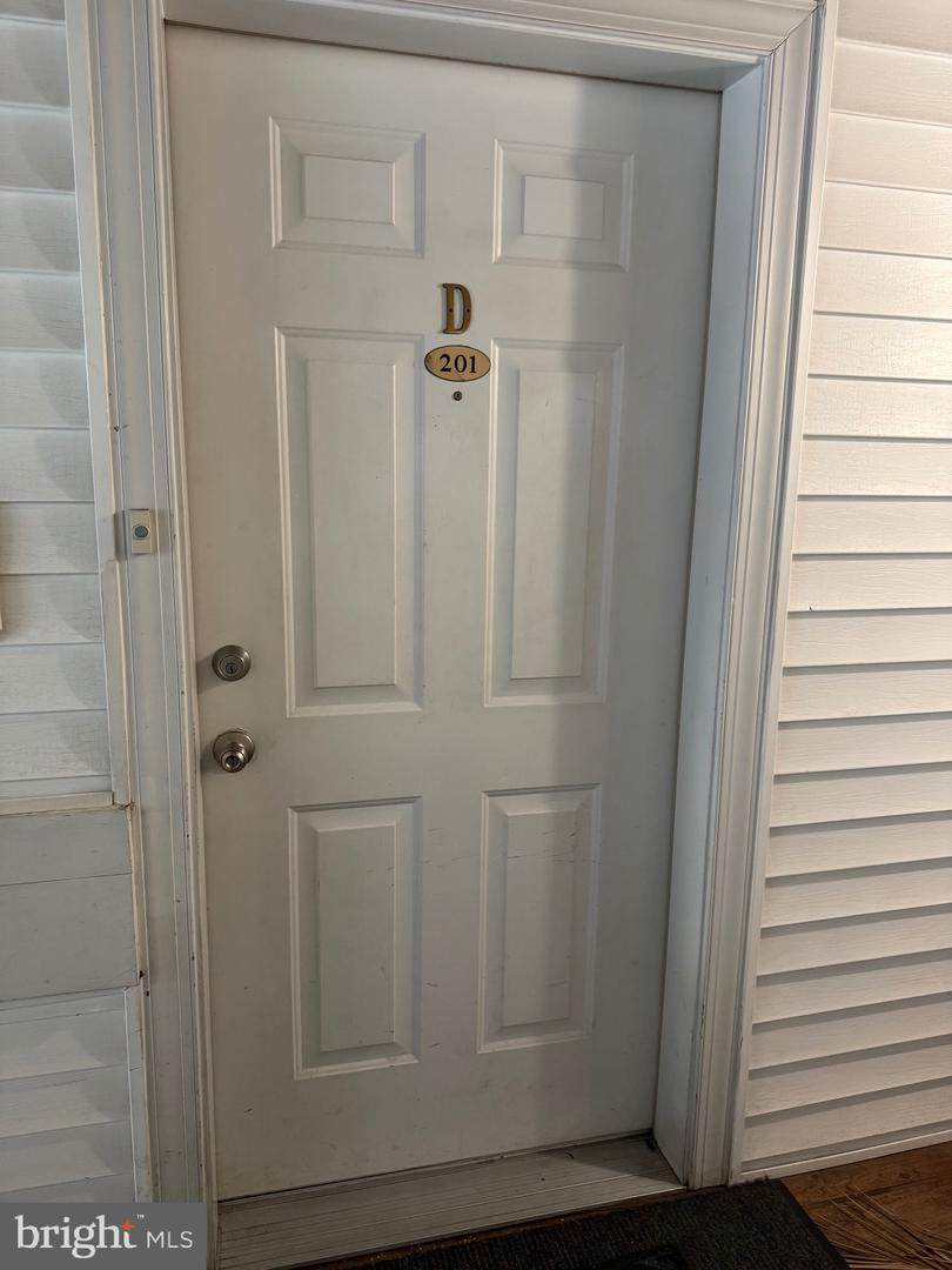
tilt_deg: -12.8
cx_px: 476
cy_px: 635
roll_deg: -1.1
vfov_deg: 71.6
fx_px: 880
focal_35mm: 24
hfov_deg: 56.8
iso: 200
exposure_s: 1/60
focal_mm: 6.76
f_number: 1.78
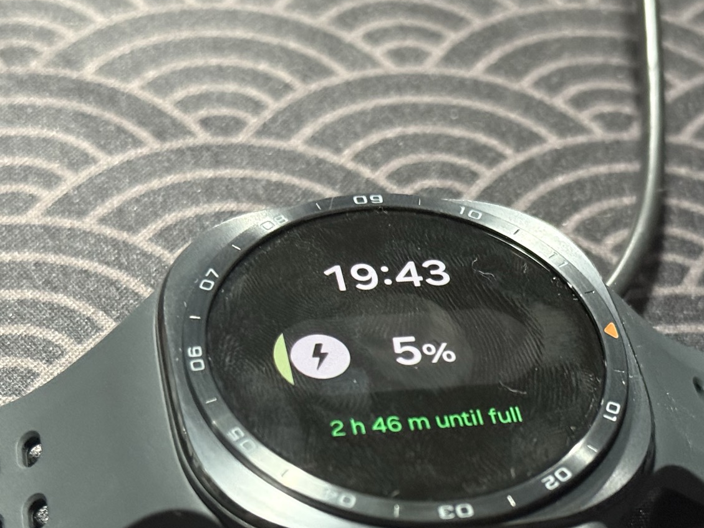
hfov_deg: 23.0
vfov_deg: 17.2
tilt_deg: -46.4
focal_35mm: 85
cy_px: 448
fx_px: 1729
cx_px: 414
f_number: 1.78
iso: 800
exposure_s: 1/29
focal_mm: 6.76
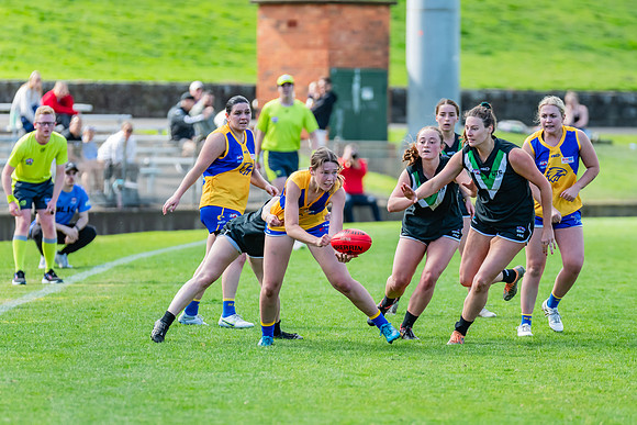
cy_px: 227
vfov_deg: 3.8
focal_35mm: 365
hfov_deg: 5.6
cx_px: 381
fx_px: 6461
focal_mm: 290
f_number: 4.5
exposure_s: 1/1600
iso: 800
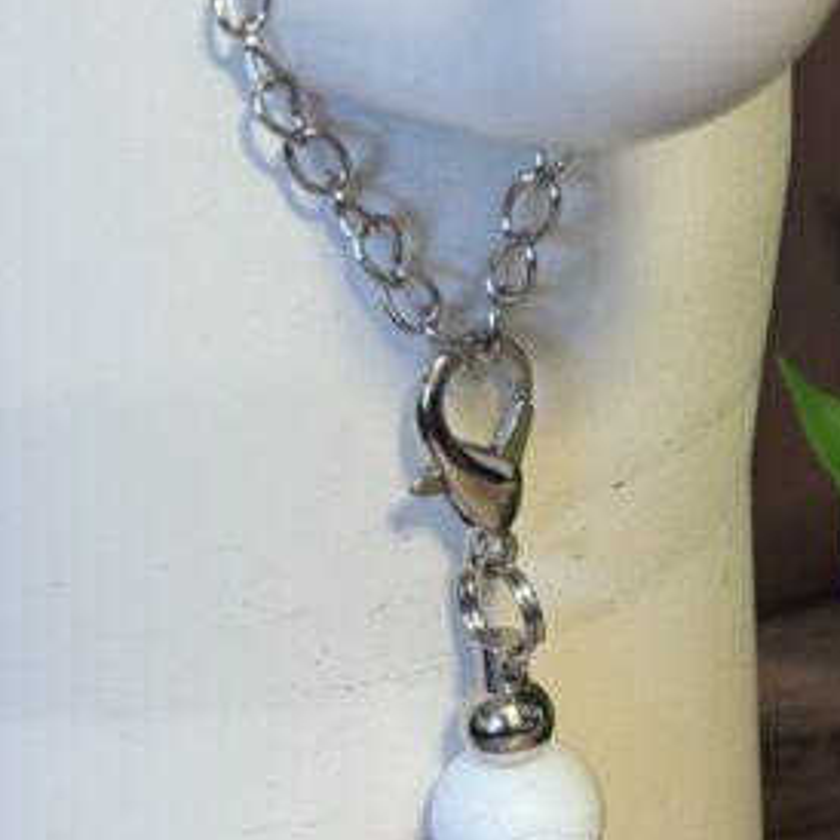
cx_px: 843
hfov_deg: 13.9
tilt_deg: -24.7
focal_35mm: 124
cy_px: 555
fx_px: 3404
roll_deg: +4.5
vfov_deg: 14.0
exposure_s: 1/40
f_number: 1.78
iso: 250
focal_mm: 6.76
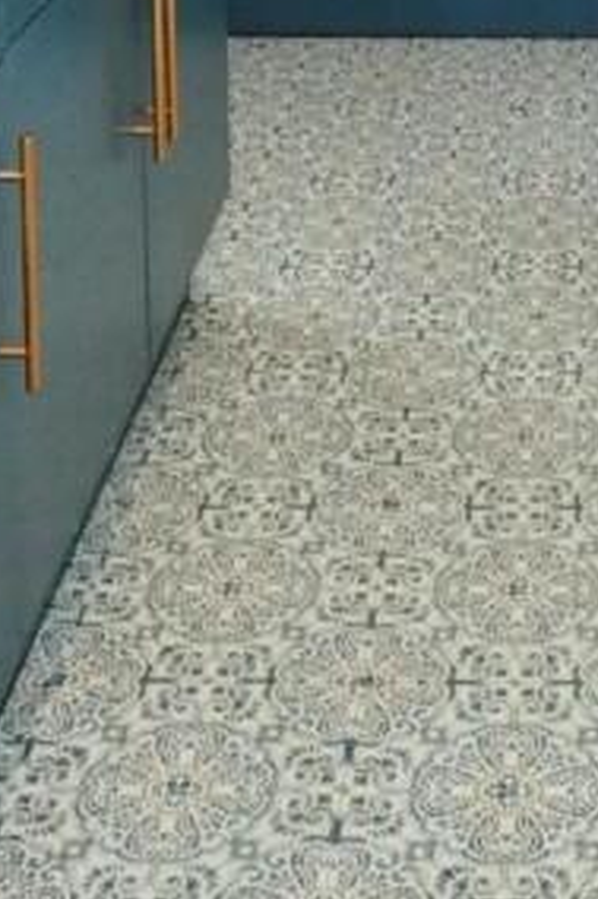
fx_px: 1871
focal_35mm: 75
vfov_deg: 24.6
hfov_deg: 17.7
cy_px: -155
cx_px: 607
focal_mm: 3.6
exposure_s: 1/60
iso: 400
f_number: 2.8
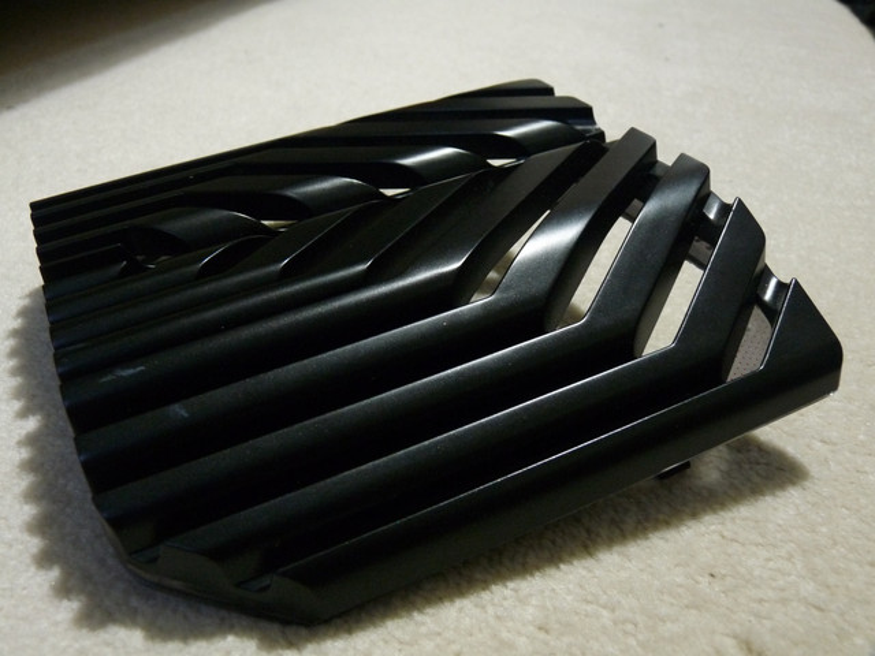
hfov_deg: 56.8
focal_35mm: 32
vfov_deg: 44.2
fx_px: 809
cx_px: 438
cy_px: 328
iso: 400
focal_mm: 5.8
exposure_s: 1/5
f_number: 3.2
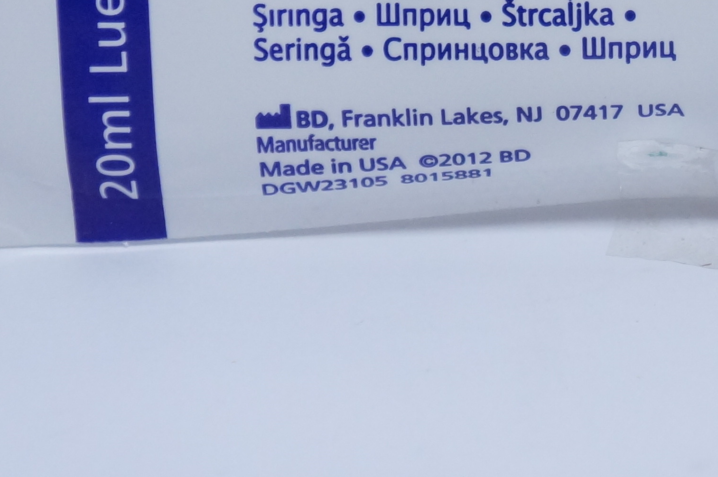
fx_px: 4462
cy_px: -48
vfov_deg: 6.1
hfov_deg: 9.2
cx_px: 622
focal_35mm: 224
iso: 800
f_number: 5
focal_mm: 46
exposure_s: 1/160
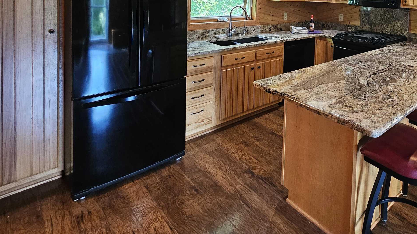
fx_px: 254
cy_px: 3
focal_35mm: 23
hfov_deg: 73.2
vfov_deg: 43.0
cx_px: 312
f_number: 2.2
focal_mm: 2.2
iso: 320
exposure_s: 1/40
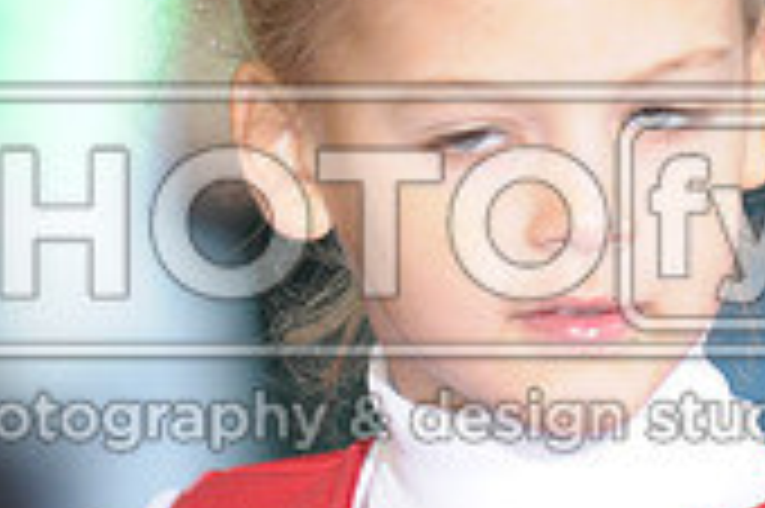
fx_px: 21696
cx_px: 364
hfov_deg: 2.0
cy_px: 254
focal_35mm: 1022
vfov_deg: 1.3
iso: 500
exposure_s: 1/125
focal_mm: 200
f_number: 2.8
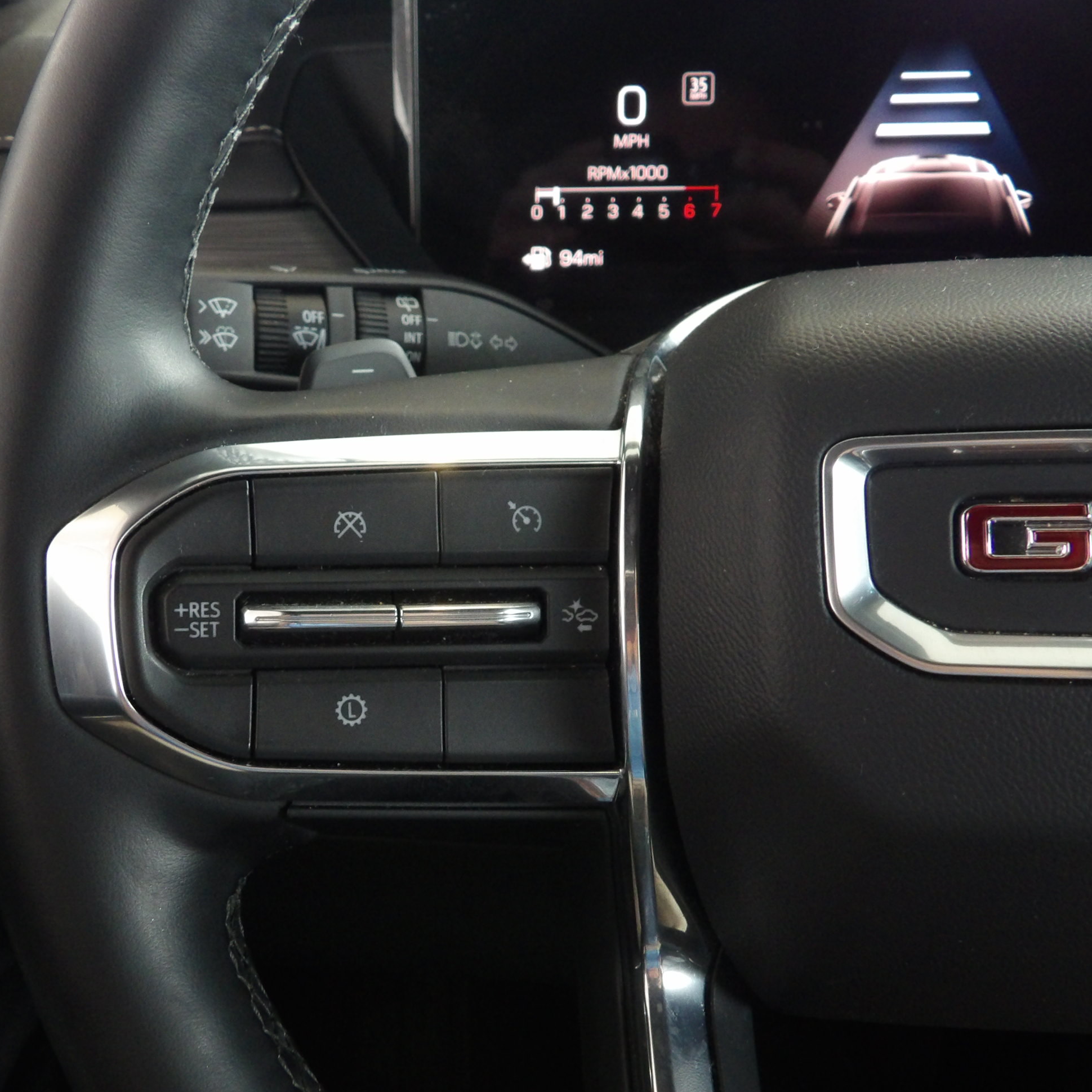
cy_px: 547
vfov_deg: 42.8
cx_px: 465
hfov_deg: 42.7
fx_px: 1392
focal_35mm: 39
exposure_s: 1/20
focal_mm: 5.9
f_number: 3.6
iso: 444
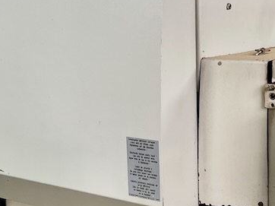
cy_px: 137
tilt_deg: -14.6
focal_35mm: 92
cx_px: 163
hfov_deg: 21.3
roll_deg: +1.9
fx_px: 730
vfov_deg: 16.0
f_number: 1.5
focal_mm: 5.7
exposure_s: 1/150
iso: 32
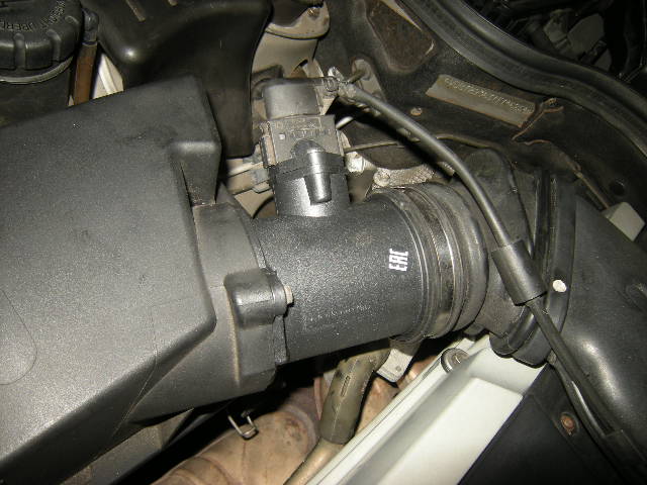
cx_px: 324
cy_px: 242
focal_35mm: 28
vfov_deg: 49.7
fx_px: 523
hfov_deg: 63.4
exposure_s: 1/60
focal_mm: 4.7
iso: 64
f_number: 2.8
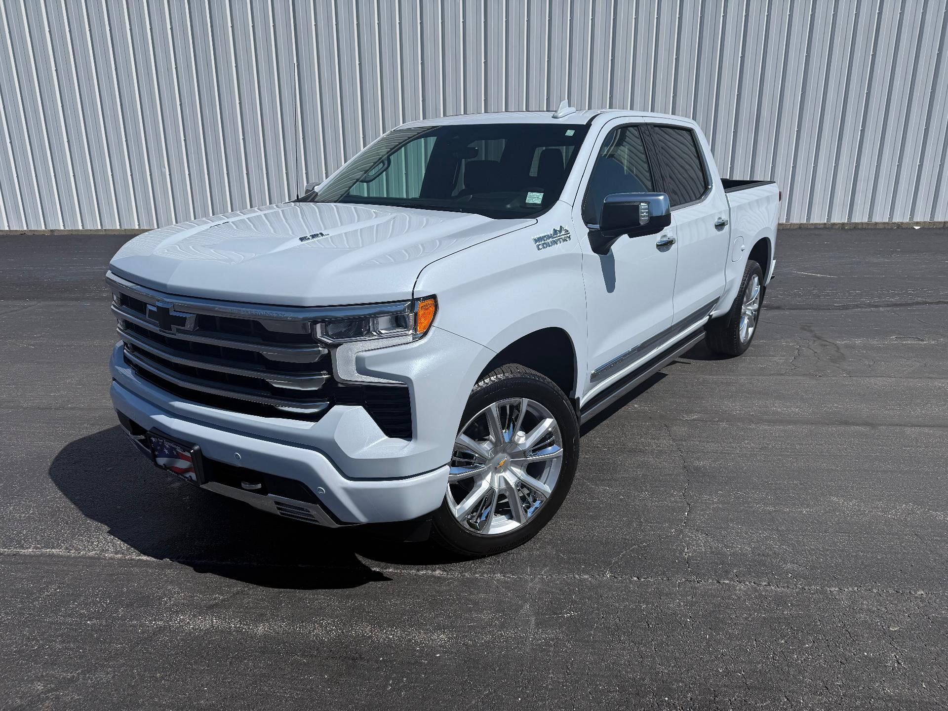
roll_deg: -0.1
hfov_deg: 71.6
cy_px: 356
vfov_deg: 56.8
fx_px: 657
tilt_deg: -15.8
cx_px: 474
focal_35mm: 24
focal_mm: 6.76
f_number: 1.78
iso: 80
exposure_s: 1/9091
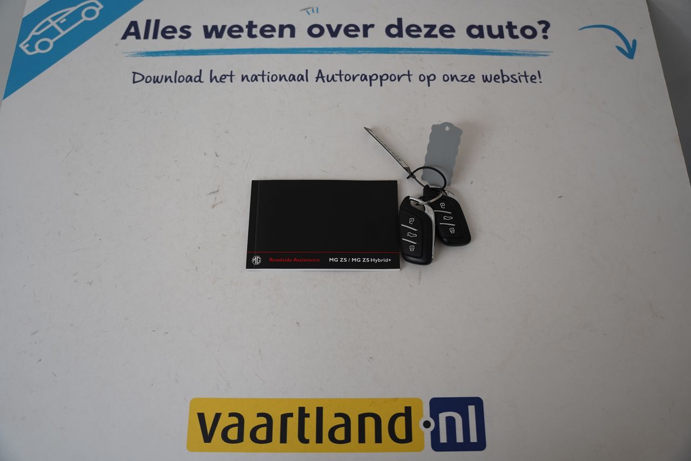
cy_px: 230
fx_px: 578
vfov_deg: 43.5
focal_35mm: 30
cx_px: 346
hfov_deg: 61.8
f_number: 2.8
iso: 320
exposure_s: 1/30
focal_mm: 30.1
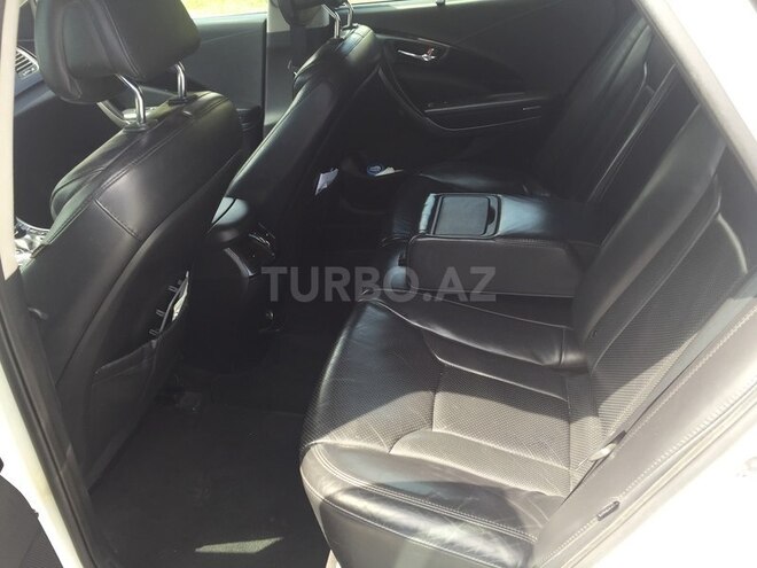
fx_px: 634
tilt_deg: -31.6
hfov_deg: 61.7
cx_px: 378
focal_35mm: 29
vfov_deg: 48.2
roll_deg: +4.2
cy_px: 284
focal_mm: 4.15
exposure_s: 1/117
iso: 32
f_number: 2.2
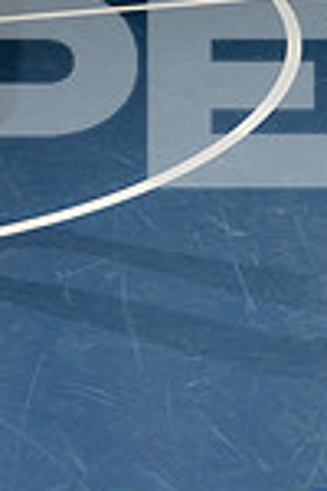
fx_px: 1512
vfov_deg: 17.3
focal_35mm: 111
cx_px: -111
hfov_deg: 12.0
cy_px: -141
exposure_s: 1/250
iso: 500
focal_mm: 37
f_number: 8
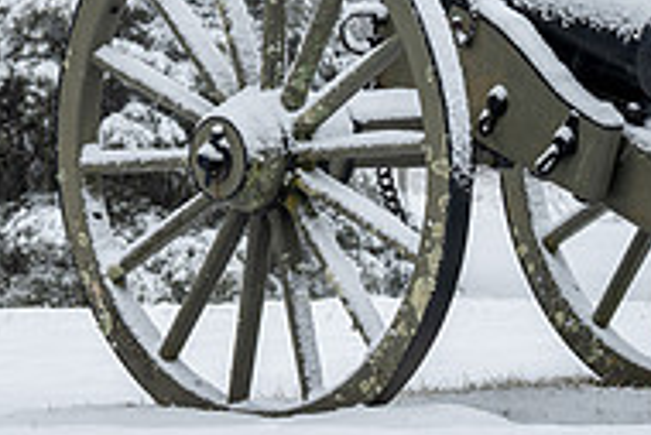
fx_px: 7202
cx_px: 295
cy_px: -98
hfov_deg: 5.2
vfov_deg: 3.5
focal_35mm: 398
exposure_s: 1/30
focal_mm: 87
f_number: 8
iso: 100
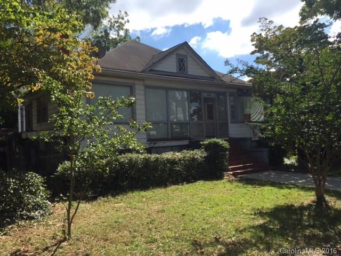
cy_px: 128
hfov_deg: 61.7
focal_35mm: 29
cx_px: 170
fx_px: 286
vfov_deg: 48.2
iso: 32
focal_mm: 4.15
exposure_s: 1/1412
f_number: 2.2
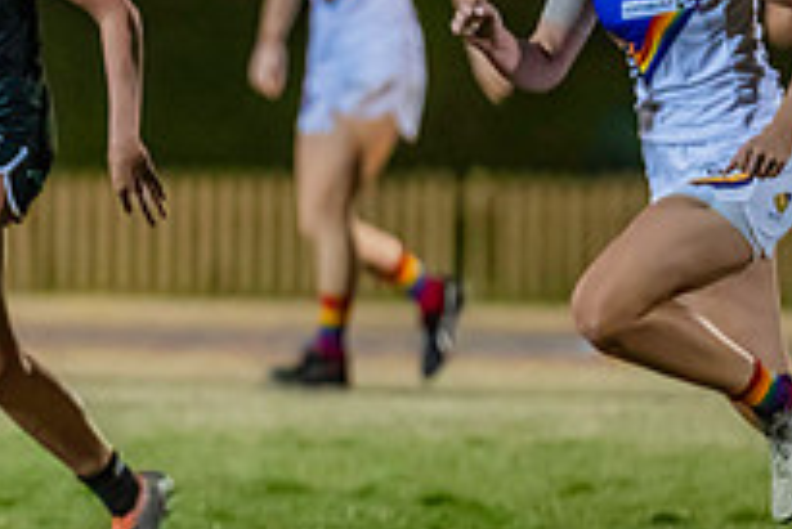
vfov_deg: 1.3
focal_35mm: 1061
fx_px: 23358
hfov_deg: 1.9
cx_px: -266
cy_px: 166
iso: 10000
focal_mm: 300
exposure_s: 1/1000
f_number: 2.8
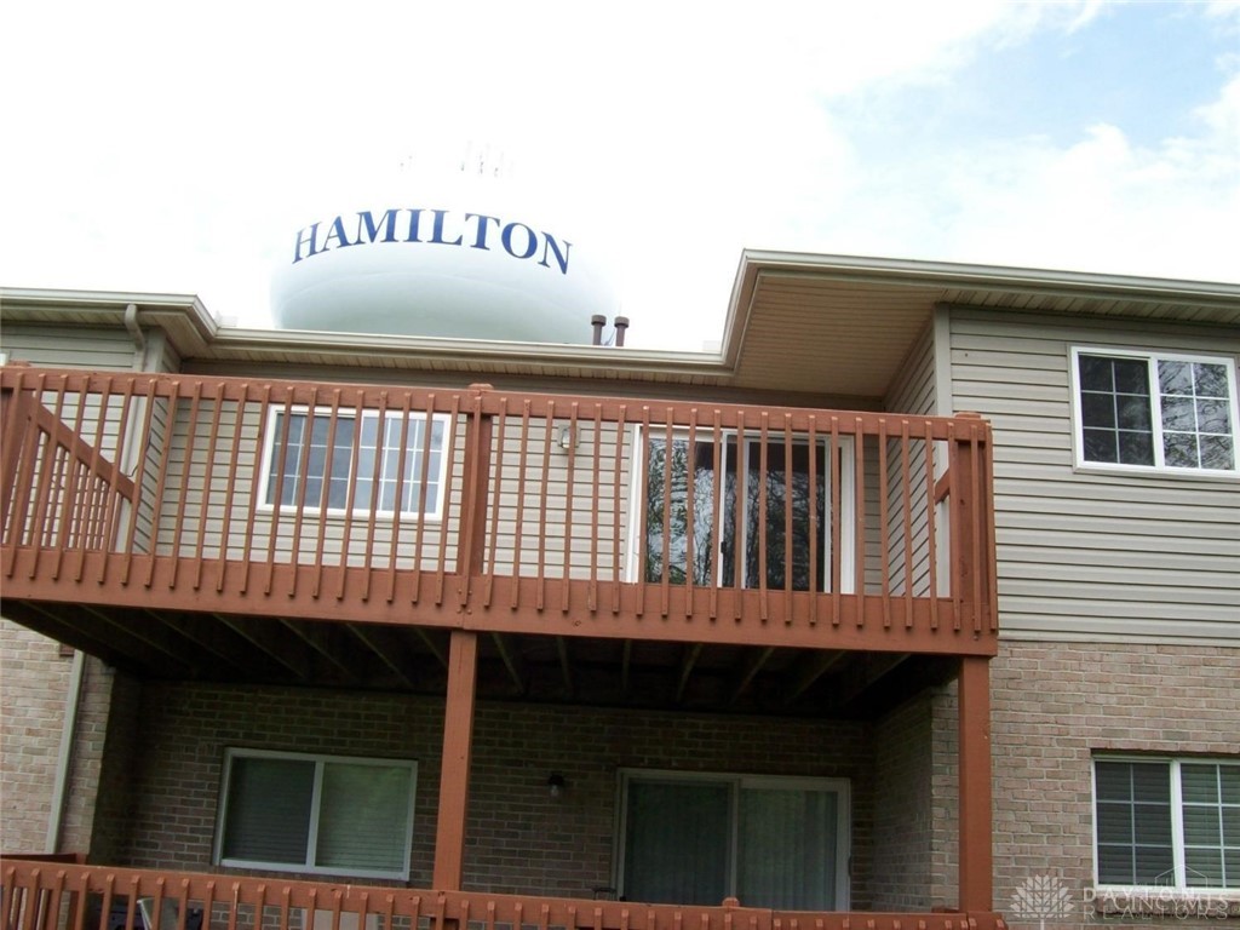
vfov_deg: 39.7
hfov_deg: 51.4
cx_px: 620
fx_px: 1290
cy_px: 465
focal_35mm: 36
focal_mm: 6
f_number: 4.8
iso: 80
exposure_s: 1/251
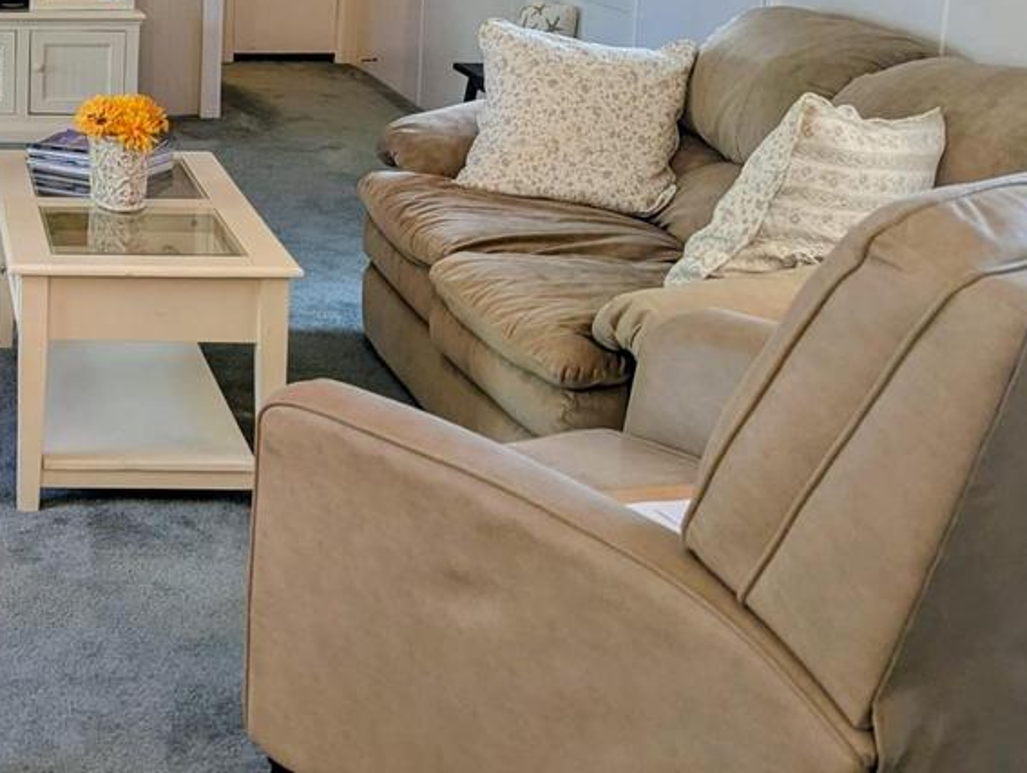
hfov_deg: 28.9
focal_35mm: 61
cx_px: -78
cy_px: 133
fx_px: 1812
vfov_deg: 23.7
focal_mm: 6.81
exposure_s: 1/40
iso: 35
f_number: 1.85
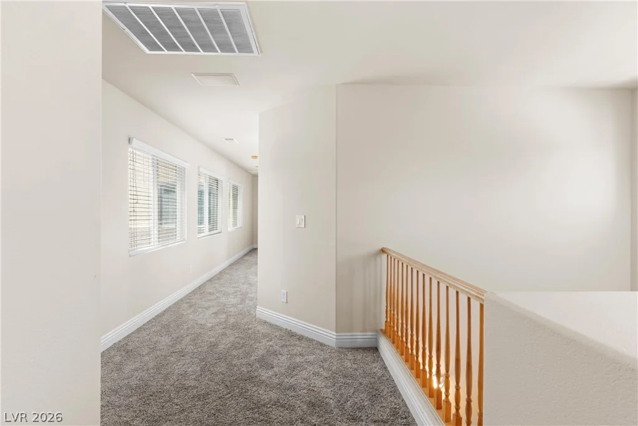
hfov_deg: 90.0
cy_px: 213
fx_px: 319
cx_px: 319
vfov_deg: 67.4
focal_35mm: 18
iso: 400
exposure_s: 1/30
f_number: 8
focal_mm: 18
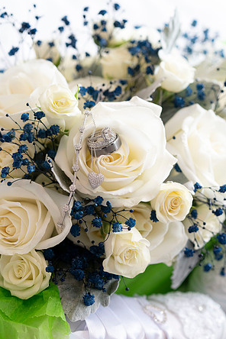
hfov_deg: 15.9
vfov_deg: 23.6
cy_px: 168
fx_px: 810
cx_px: 113
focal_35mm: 86
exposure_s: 1/400
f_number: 4
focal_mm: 85
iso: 4000
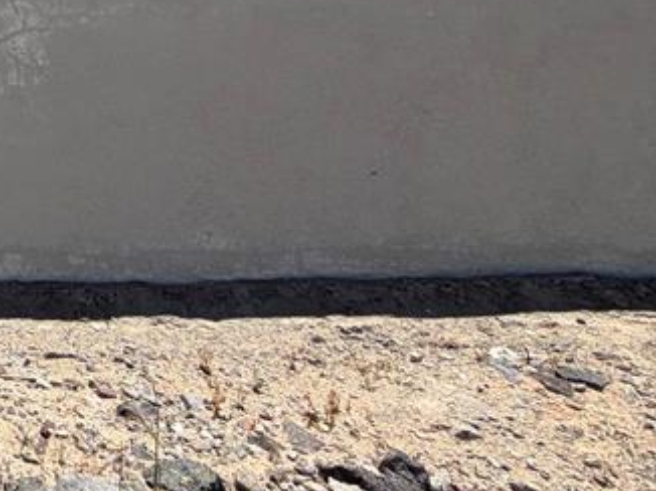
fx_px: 833
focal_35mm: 44
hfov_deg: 28.1
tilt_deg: +14.1
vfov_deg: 27.2
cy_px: -157
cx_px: -334
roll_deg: +4.0
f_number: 2.2
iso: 20
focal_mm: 2.22
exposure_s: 1/1001
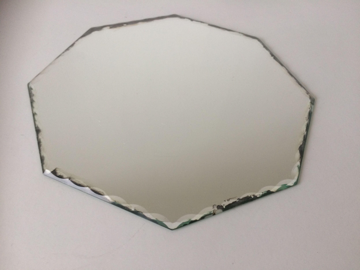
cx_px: 180
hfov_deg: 61.7
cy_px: 135
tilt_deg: -51.7
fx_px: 302
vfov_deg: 48.2
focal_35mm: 29
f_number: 2.2
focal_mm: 4.15
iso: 80
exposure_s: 1/33
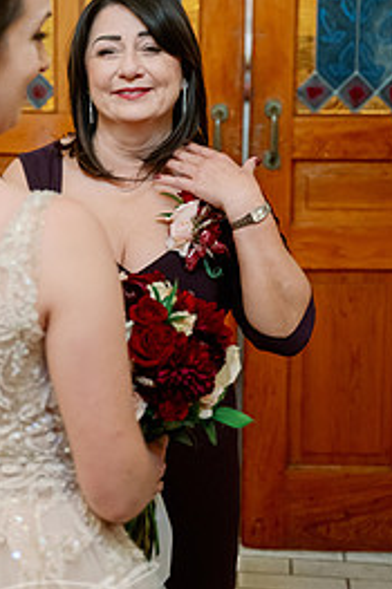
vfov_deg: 30.8
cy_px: 215
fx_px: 1063
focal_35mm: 65
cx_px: 93
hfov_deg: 20.7
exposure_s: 1/250
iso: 3200
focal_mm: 38
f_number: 2.8
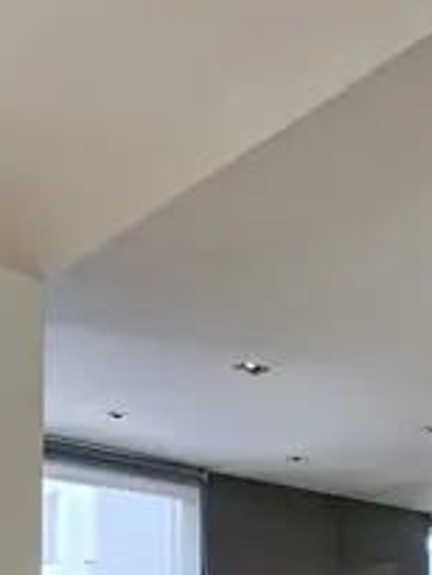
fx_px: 632
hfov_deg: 30.2
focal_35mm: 38
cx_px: 558
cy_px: 634
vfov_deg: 39.8
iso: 320
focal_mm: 2.2
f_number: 2.2
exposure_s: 1/30
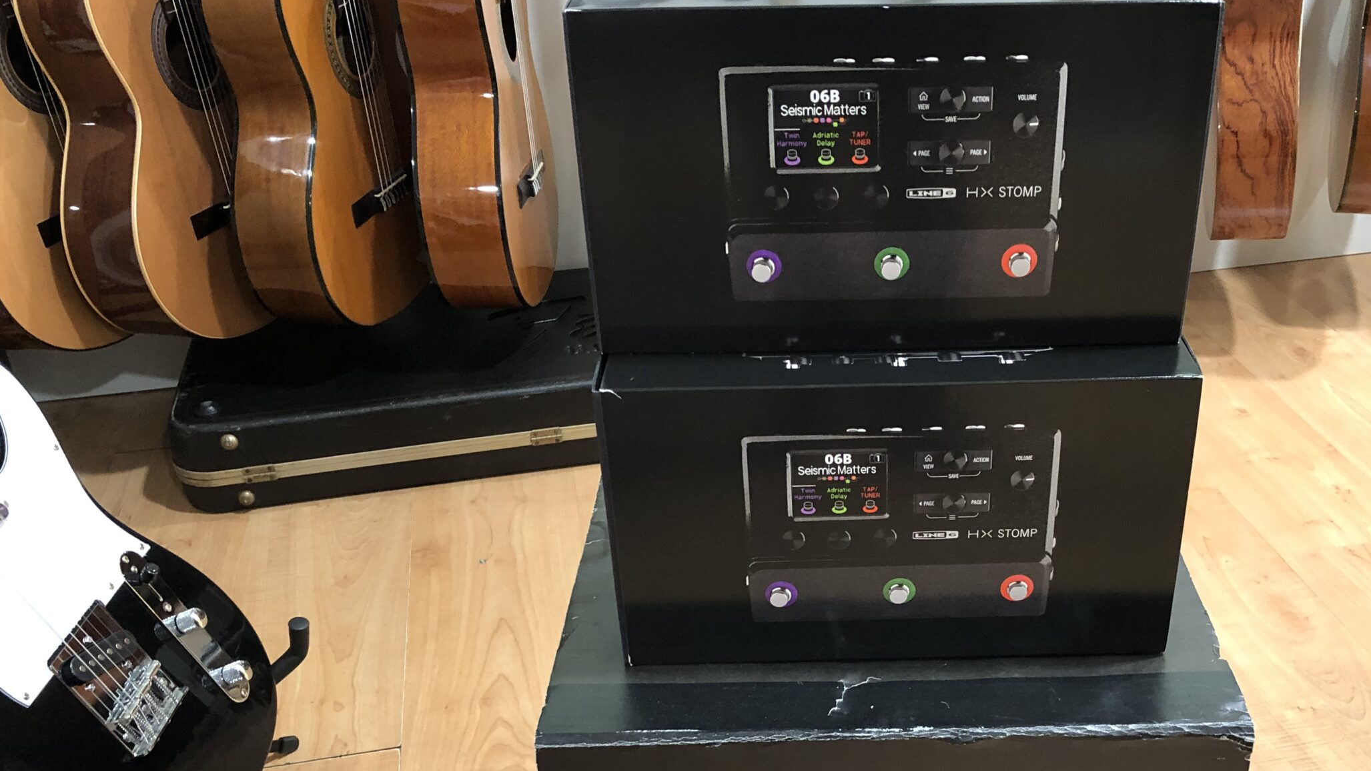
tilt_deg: -33.1
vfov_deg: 30.8
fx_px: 1381
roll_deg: +0.2
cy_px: 558
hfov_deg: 52.3
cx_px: 843
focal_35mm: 38
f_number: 1.8
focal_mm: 3.99
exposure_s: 1/9
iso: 100
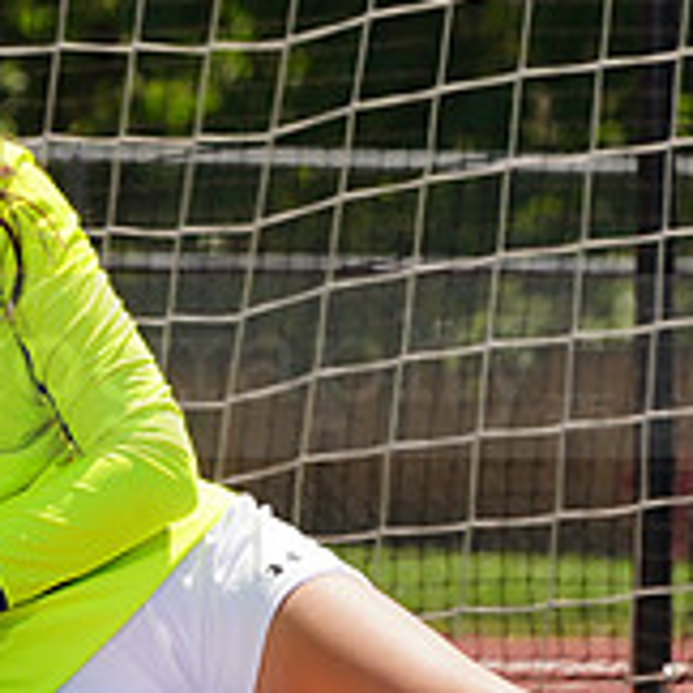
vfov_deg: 2.2
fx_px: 17871
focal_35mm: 789
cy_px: 329
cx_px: 21
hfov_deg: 2.2
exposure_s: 1/250
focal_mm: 259
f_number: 13
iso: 200
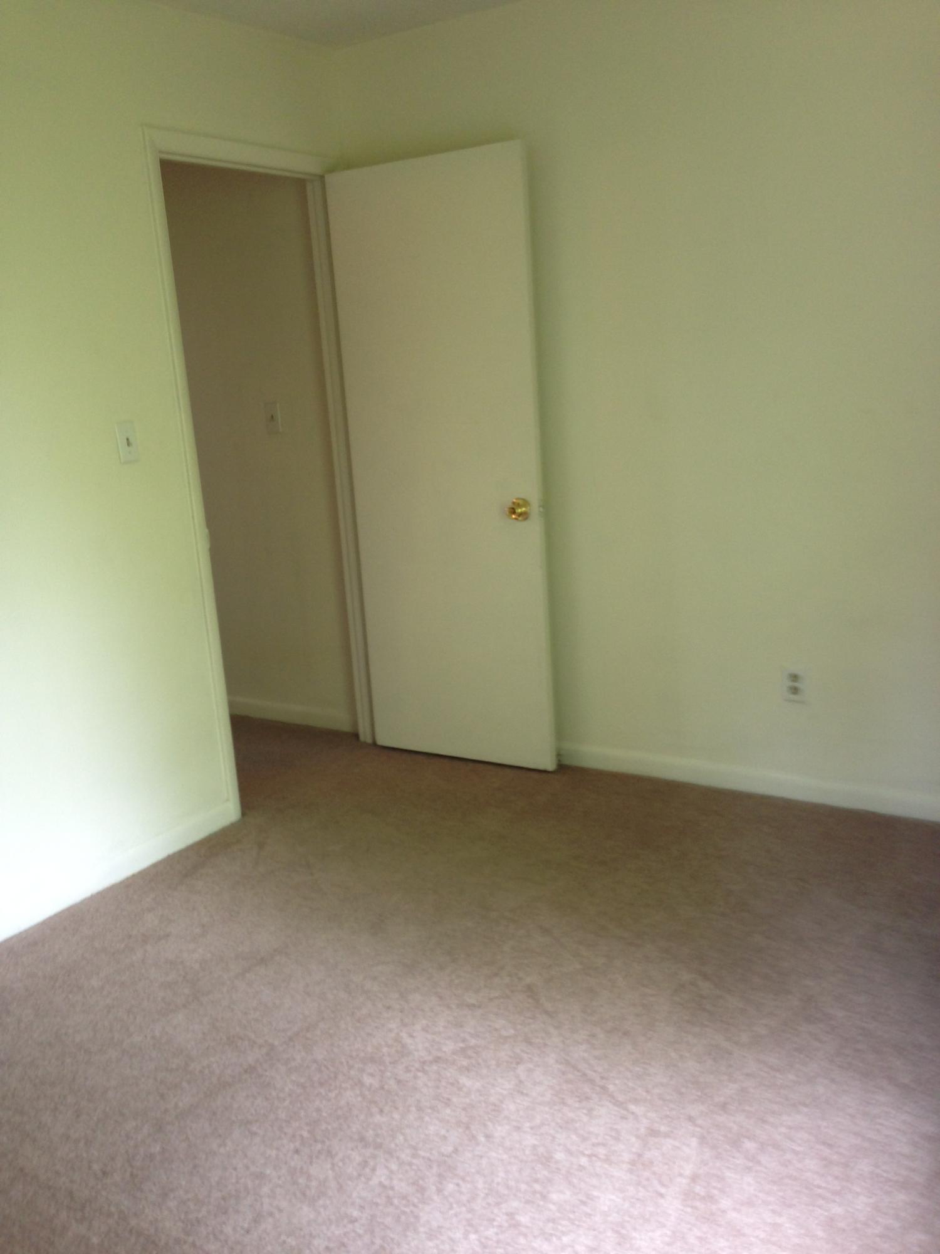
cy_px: 627
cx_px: 470
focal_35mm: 33
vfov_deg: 55.4
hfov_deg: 42.9
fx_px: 1195
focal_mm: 4.13
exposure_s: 1/20
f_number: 2.4
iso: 64
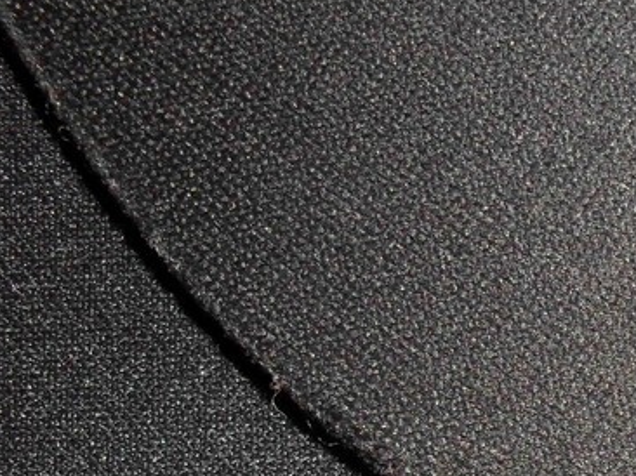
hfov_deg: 19.0
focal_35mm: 98
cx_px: 740
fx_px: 1799
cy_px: 632
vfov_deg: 14.4
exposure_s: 1/45
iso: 200
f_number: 3.2
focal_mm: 6.3
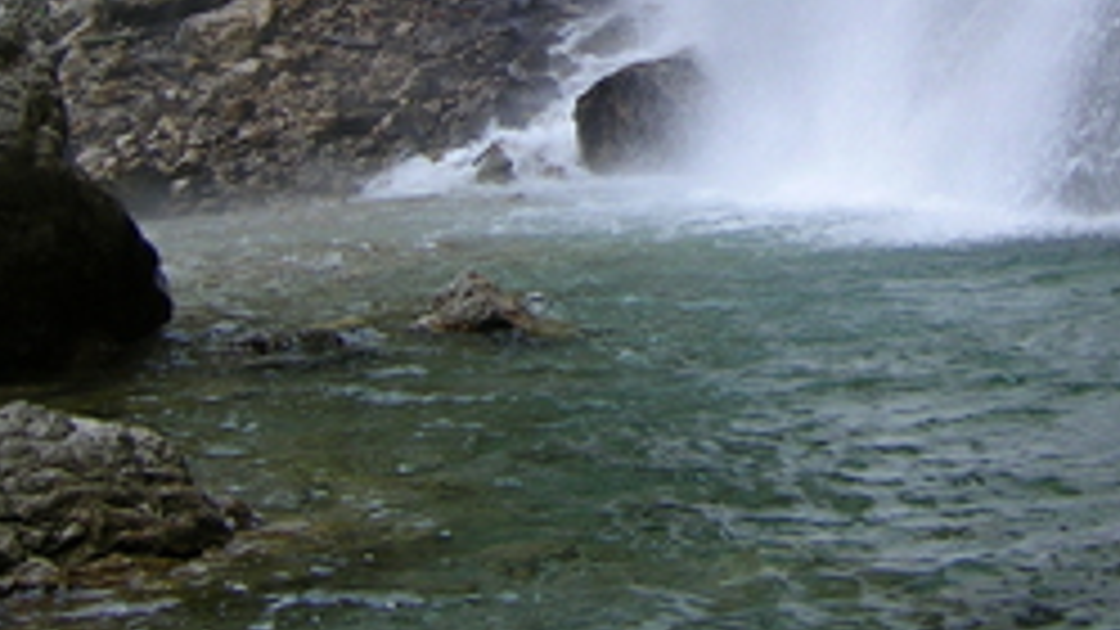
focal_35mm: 71
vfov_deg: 16.7
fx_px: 2108
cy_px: 58
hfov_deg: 29.3
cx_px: 832
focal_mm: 5.6
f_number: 2.8
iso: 50
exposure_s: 1/236
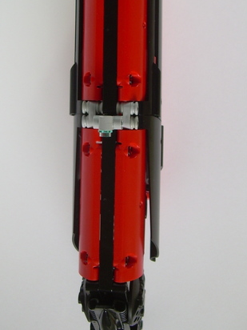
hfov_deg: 24.8
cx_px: 96
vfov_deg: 32.5
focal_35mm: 59
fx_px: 561
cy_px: 115
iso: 50
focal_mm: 6.3
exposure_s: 1/50.4
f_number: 2.8
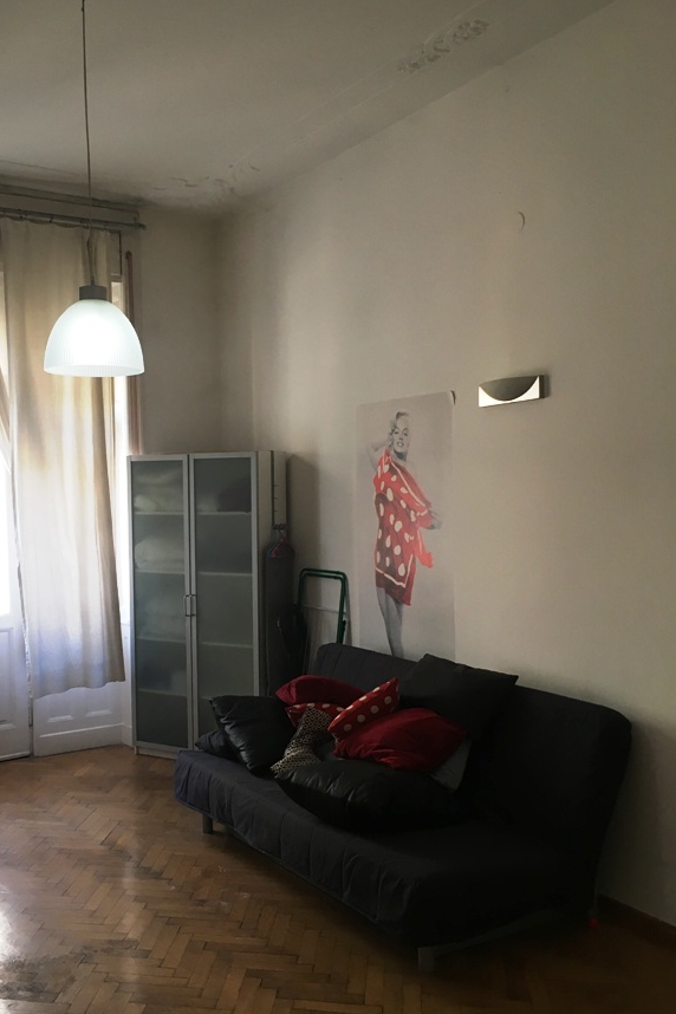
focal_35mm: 36
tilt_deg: -2.6
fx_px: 1014
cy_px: 533
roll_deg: +1.6
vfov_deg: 53.1
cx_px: 225
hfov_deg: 36.5
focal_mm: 4.15
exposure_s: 1/33
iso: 64
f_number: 2.2
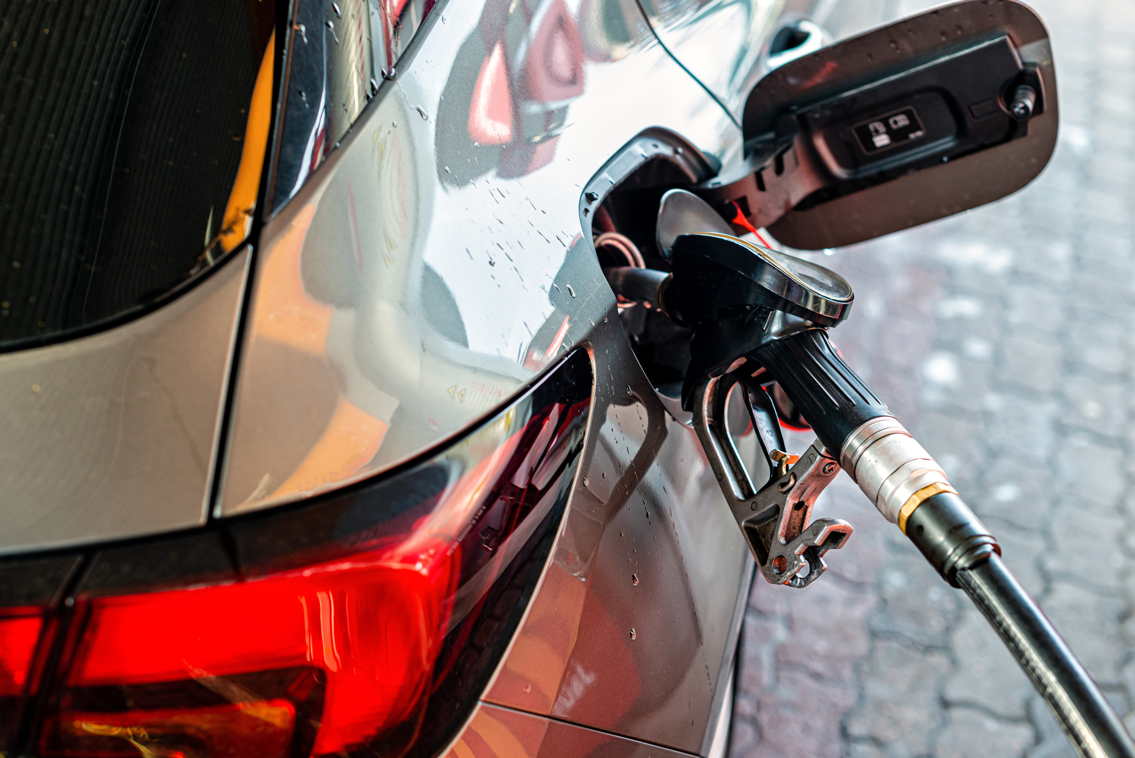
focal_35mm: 50
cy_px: 379
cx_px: 568
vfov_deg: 27.0
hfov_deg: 39.6
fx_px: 1577
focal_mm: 50
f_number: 4
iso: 640
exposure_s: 1/80
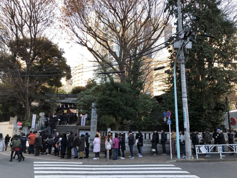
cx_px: 118
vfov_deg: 49.7
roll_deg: -0.9
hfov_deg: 63.4
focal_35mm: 28
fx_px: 192
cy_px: 89
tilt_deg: +9.6
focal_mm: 3.99
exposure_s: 1/120
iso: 50
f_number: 1.8
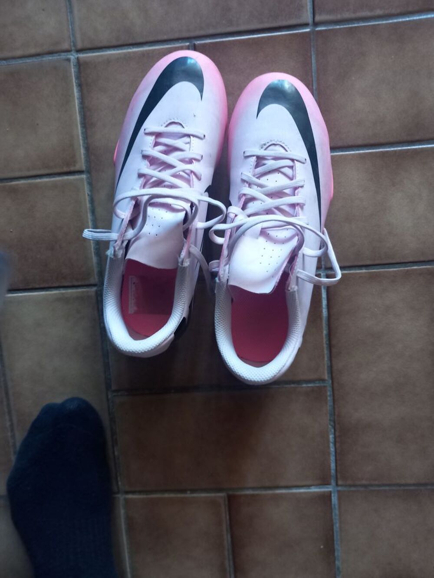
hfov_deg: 51.4
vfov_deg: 65.3
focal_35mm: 27
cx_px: 217
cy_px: 289
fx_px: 451
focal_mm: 4
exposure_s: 1/25
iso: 400
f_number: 1.8
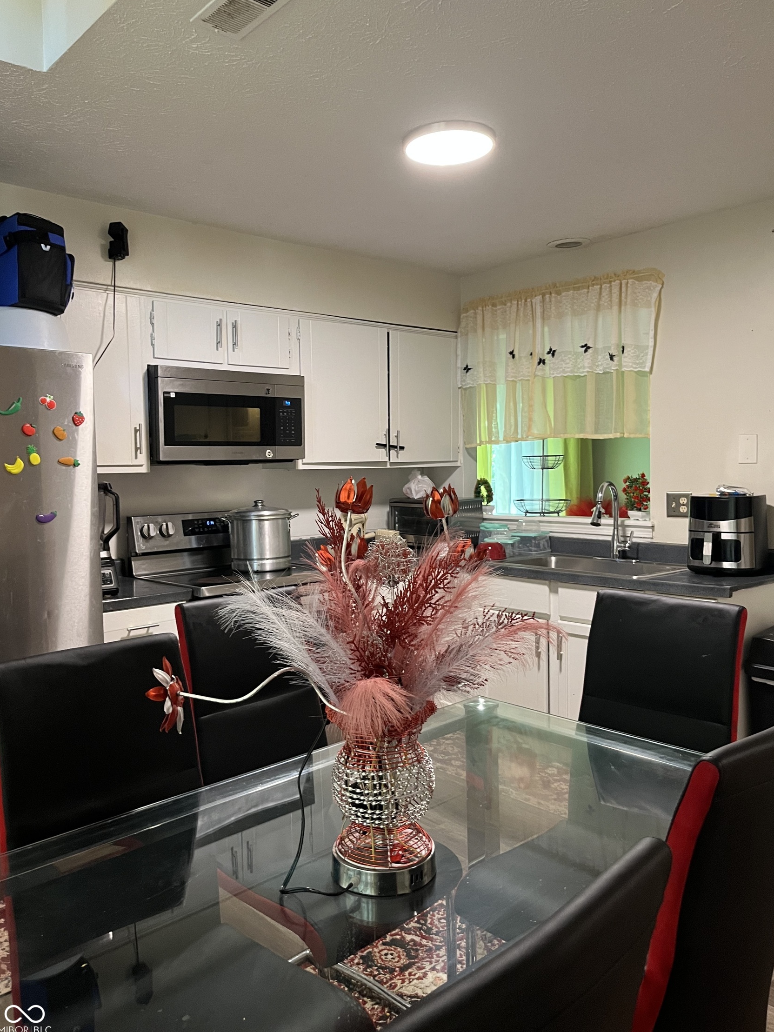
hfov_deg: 51.3
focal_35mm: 27
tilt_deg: -3.2
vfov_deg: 65.3
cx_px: 385
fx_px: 805
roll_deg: +1.5
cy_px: 511
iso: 400
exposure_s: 1/60
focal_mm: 5.1
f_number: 1.6
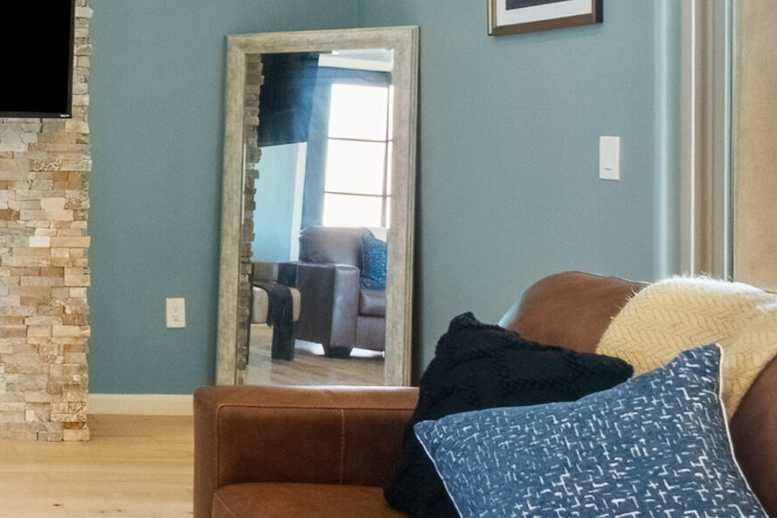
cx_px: -204
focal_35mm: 51
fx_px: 1101
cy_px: 104
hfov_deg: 31.2
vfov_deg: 26.0
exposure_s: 1/4
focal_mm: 10
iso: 1600
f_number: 22
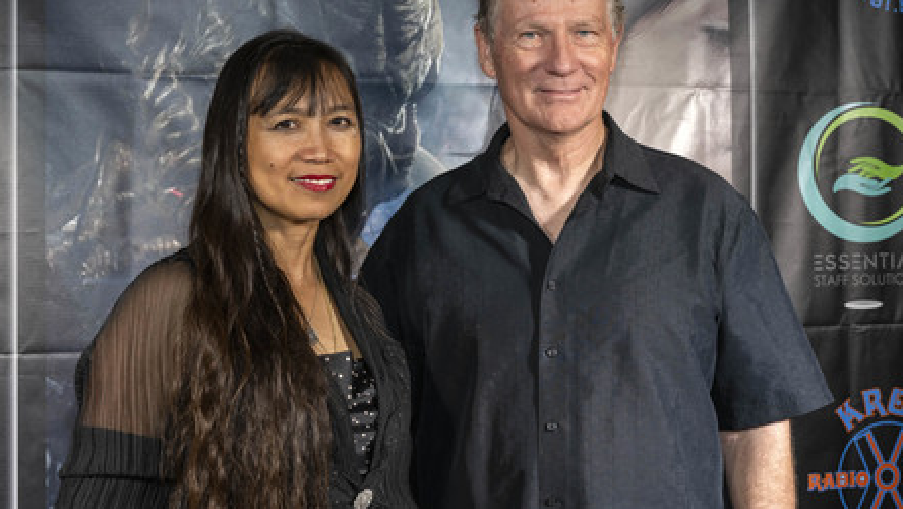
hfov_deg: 41.3
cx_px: 453
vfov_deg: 23.9
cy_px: 206
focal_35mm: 50
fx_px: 1197
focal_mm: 47
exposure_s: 1/200
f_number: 5.6
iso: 800
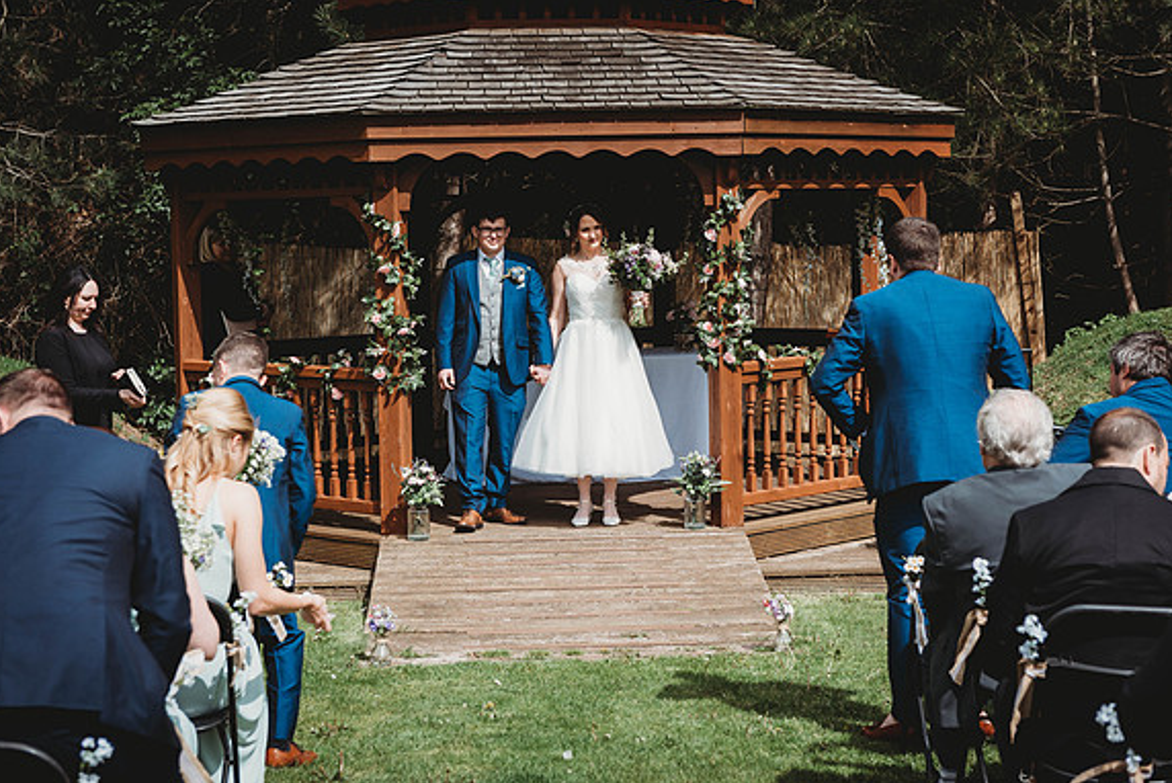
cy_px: 393
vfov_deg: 19.2
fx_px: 2313
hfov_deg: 28.4
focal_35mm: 71
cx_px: 582
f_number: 5.6
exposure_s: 1/1250
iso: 200
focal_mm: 70
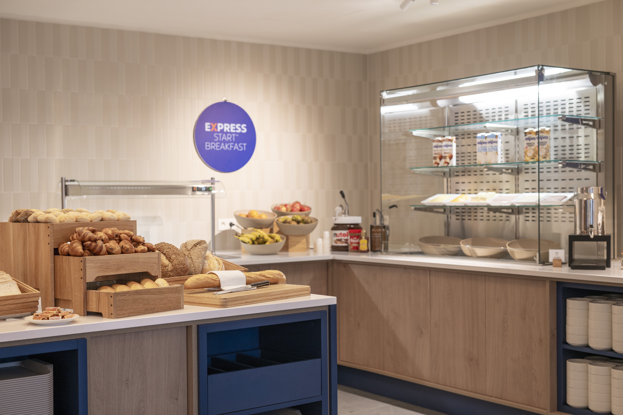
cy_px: 208
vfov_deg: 27.0
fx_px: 865
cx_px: 312
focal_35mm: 50
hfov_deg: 39.6
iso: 400
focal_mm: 50
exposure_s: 1/100
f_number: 3.2
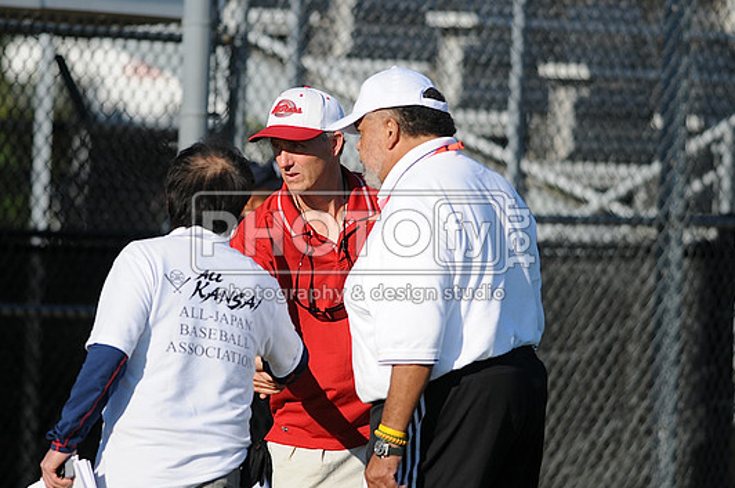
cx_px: 356
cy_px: 243
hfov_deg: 4.2
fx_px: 10009
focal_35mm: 491
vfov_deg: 2.8
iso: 200
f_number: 4
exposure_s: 1/2000
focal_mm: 300
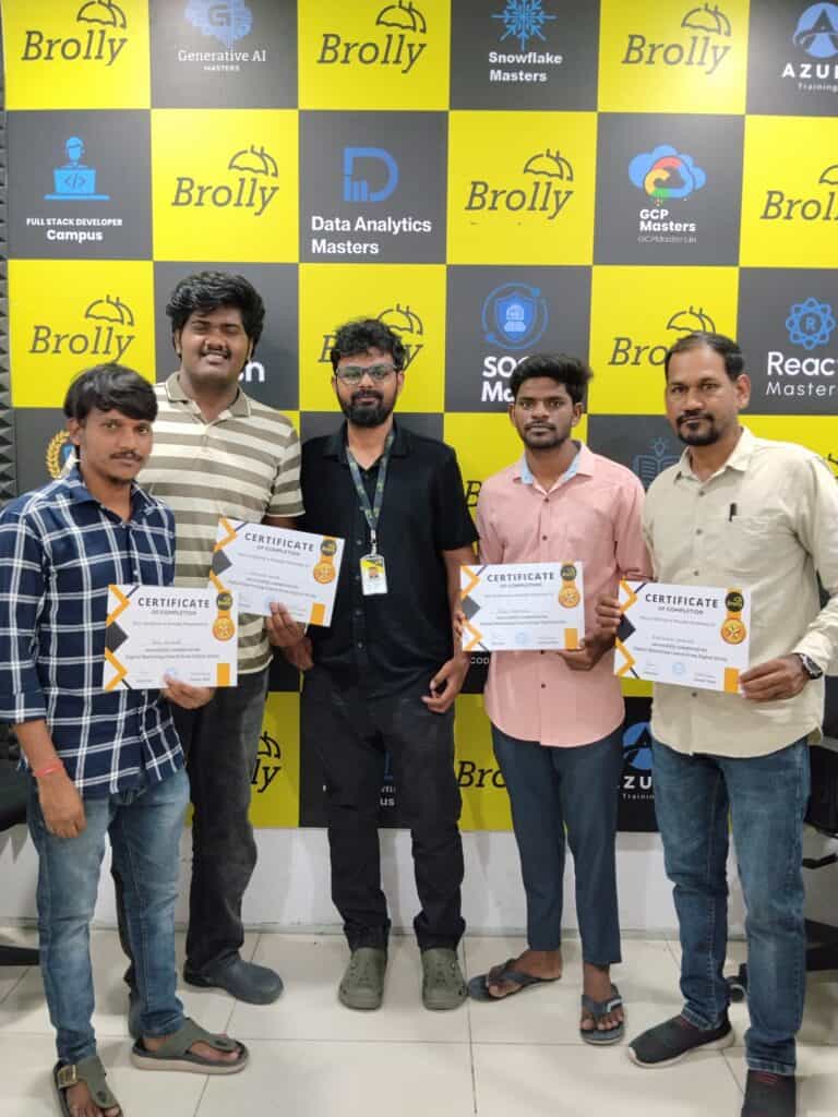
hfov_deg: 48.2
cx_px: 419
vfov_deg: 61.7
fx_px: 936
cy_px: 558
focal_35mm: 29
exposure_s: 1/20
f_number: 1.8
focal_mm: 4.22
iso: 250
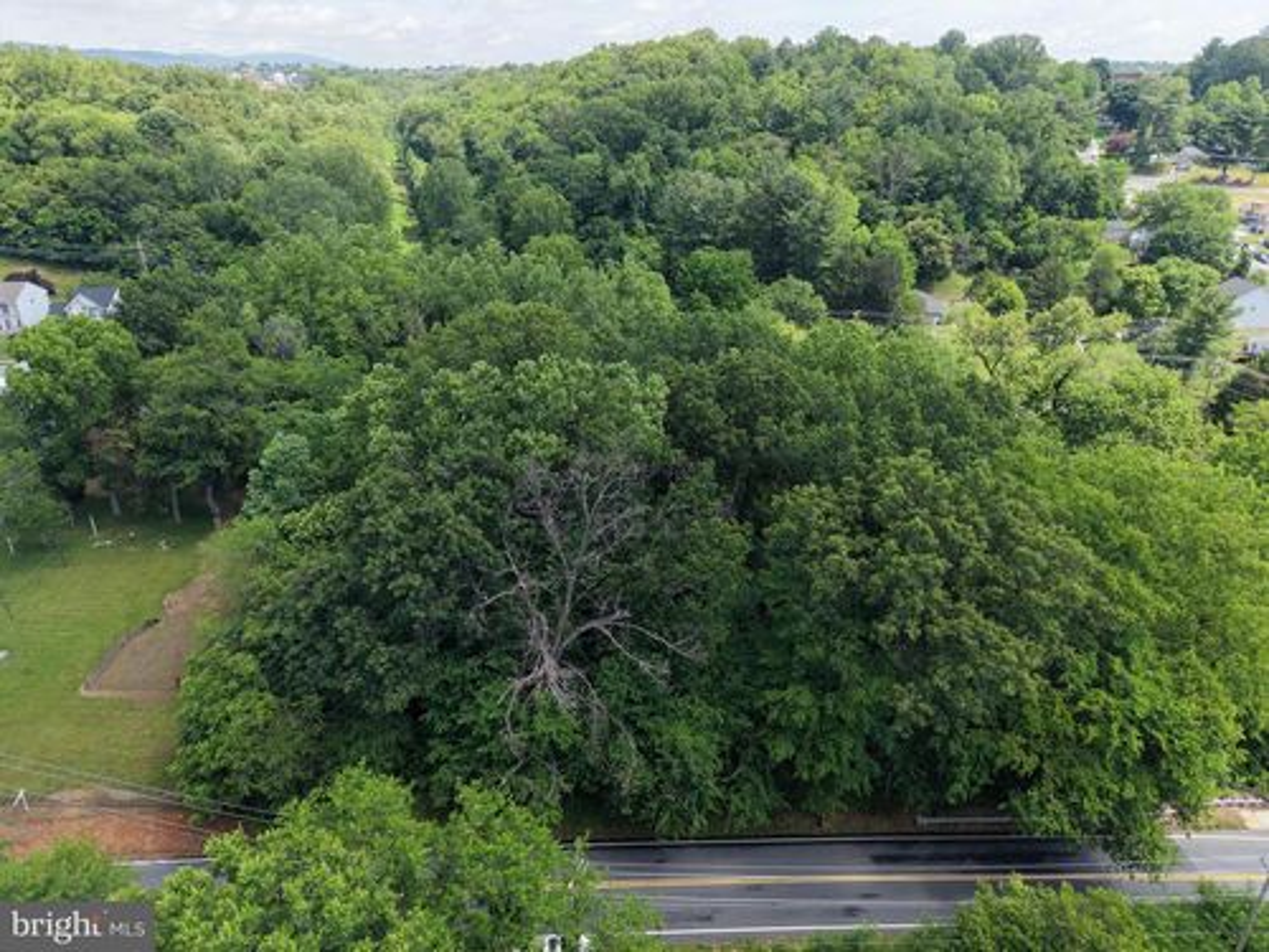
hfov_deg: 71.6
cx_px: 634
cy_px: 476
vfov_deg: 56.8
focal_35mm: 24
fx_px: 880
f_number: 1.8
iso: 100
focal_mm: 8.67
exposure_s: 1/725
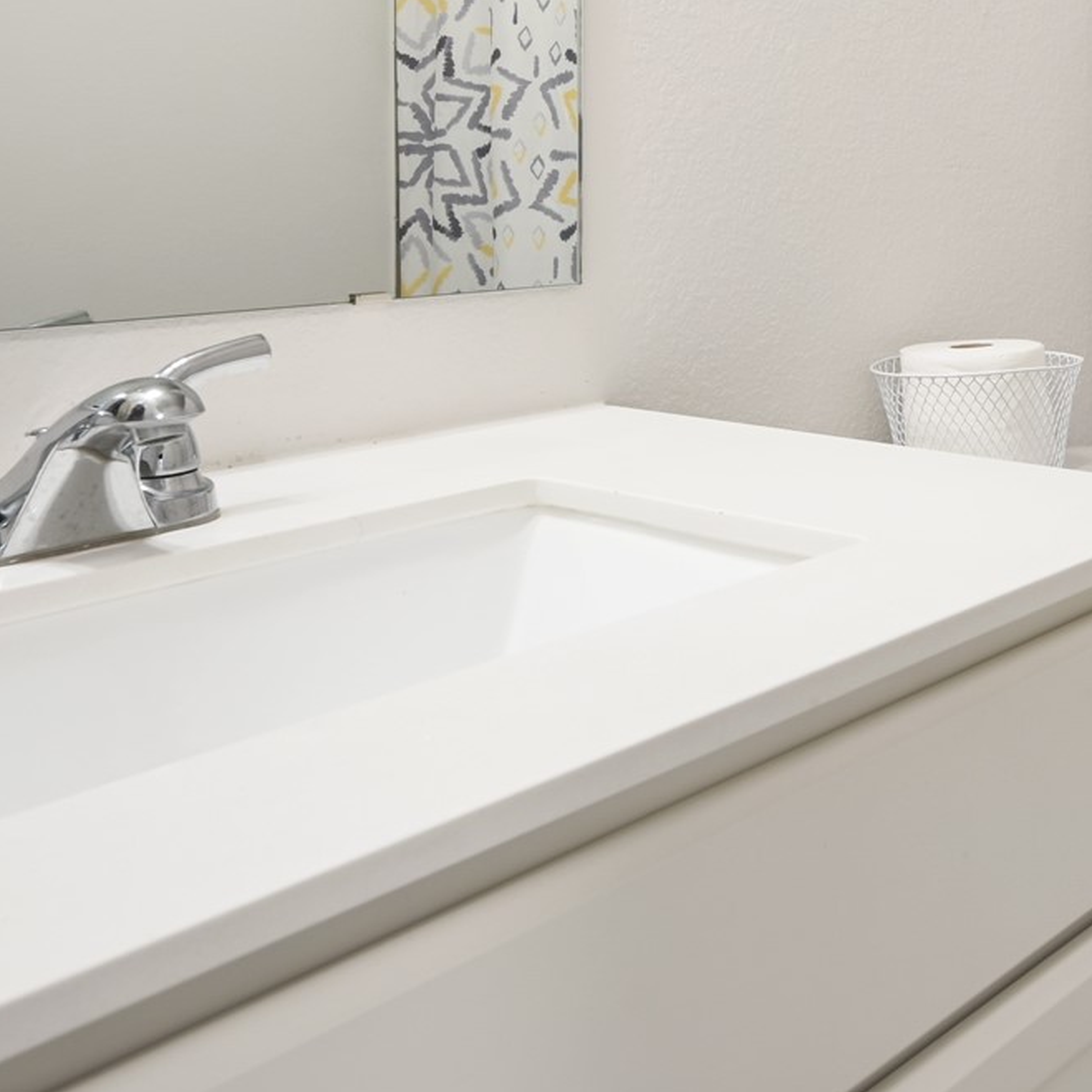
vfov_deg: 37.9
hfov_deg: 35.7
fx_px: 1499
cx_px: 1122
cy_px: 151
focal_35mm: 42
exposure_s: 1/1.67
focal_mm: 15
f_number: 8
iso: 100
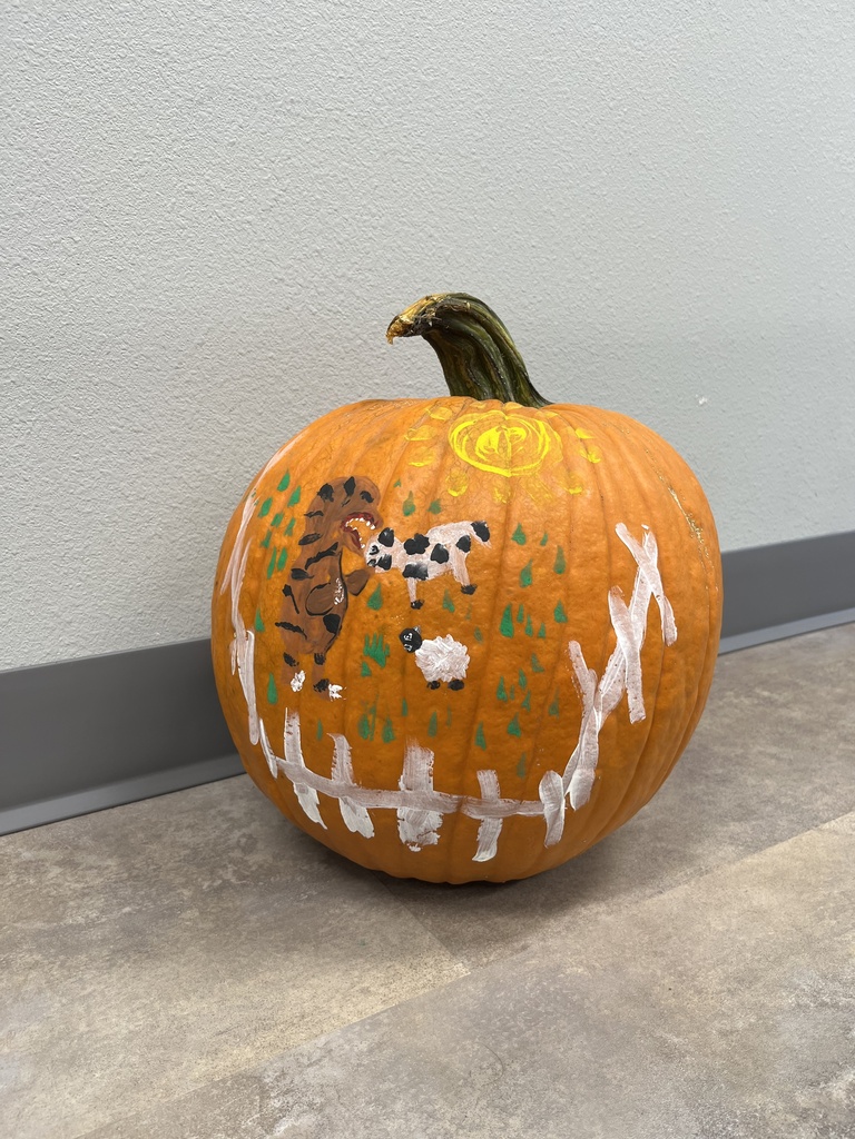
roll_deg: +0.4
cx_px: 428
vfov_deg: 67.3
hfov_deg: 53.1
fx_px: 856
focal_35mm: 26
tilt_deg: -13.9
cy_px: 570
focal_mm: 5.1
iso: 64
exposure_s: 1/60
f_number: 1.6
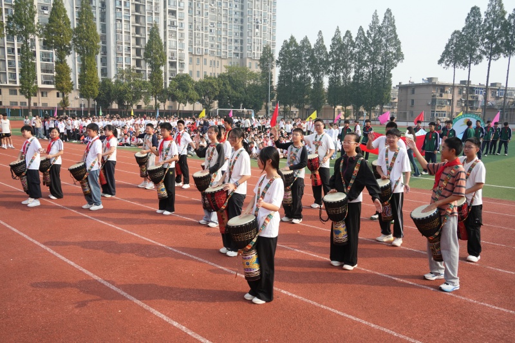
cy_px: 172
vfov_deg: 43.6
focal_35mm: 30
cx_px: 258
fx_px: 429
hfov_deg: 61.9
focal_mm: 30
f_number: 7.1
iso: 800
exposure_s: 1/1000
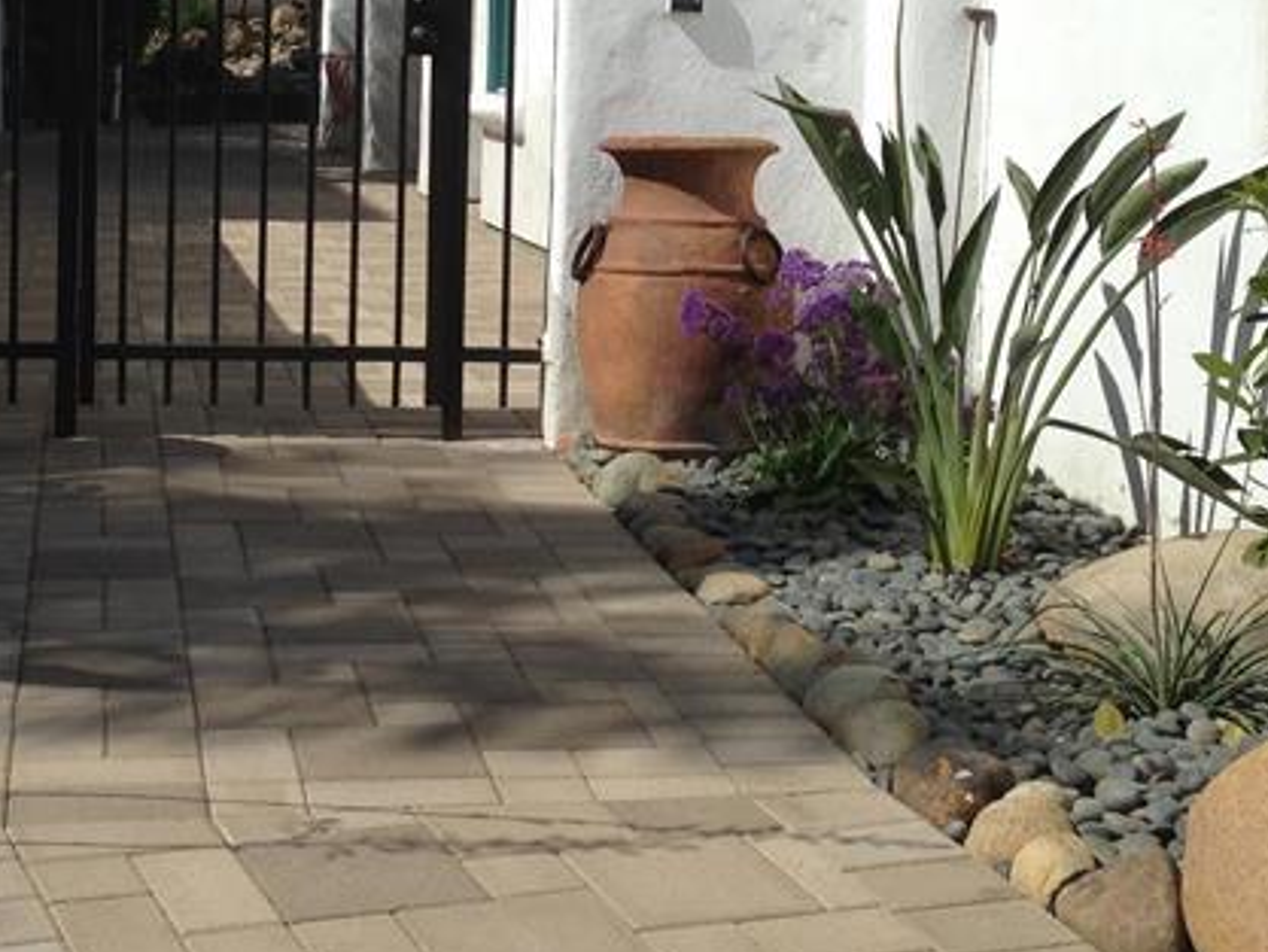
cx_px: 511
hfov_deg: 24.1
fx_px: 2968
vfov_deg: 18.1
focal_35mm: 81
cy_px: 240
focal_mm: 4.12
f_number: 2.4
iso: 50
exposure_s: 1/3012
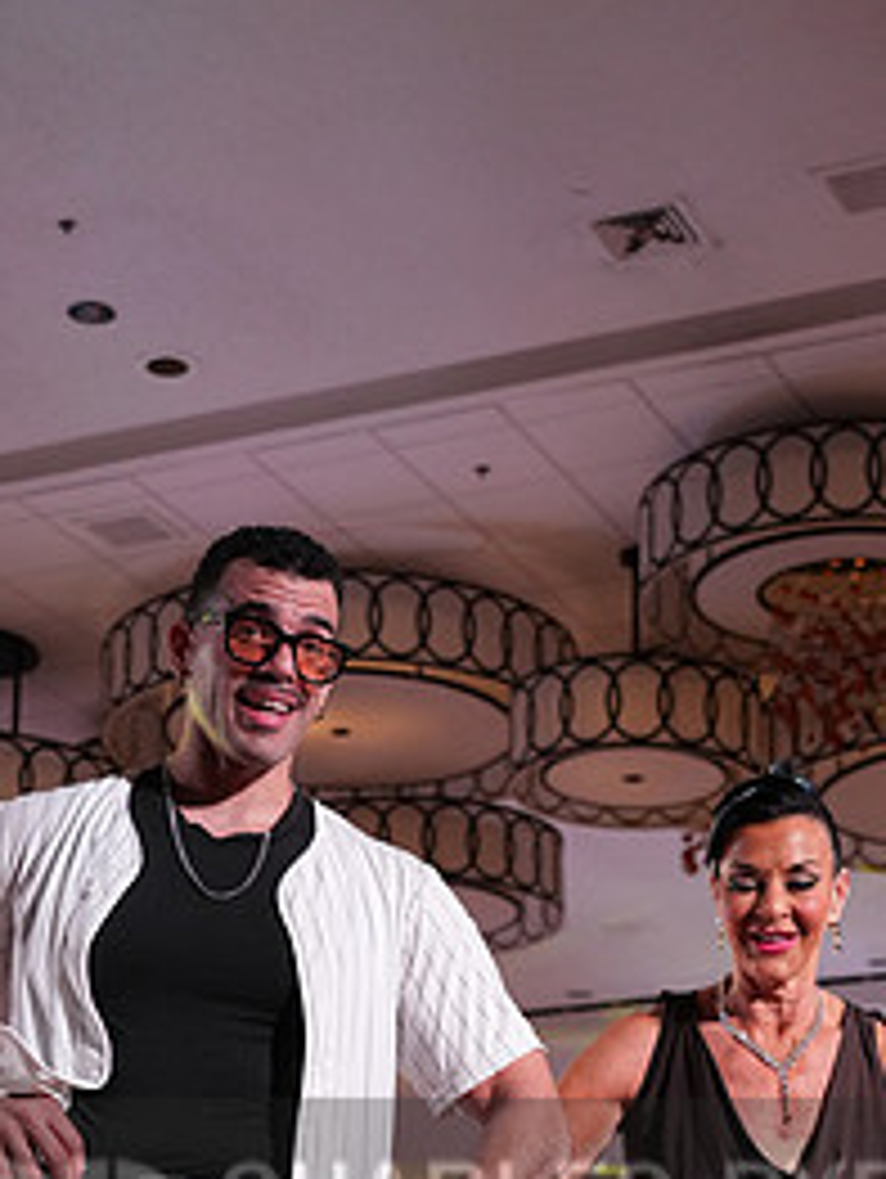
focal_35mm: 85
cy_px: 1251
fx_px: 2896
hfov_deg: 17.4
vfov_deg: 21.9
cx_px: 497
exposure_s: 1/500
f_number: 4
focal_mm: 40
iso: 2500
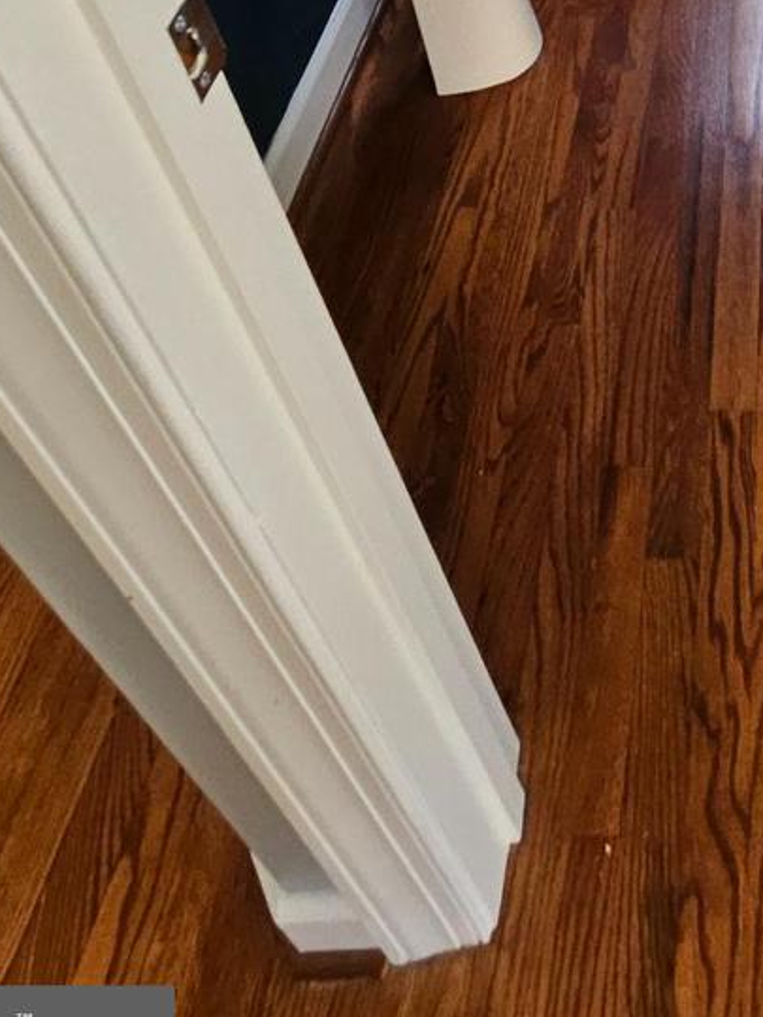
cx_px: 789
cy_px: -307
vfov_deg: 34.8
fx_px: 1087
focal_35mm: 37
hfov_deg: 34.6
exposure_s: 1/77.4
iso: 160
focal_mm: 1.74
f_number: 2.2
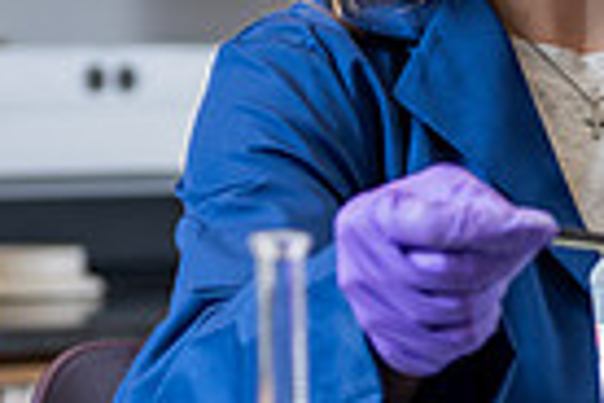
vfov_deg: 5.3
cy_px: 239
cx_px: 455
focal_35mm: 261
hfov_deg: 7.9
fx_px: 4379
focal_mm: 62
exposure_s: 1/125
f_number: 3.2
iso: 500
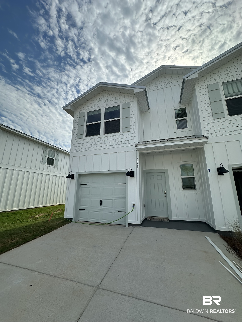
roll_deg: -1.2
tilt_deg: +13.8
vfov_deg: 102.1
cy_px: 161
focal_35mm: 14
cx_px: 121
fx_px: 130
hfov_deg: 85.7
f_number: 2.2
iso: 50
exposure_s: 1/2959
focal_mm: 2.22
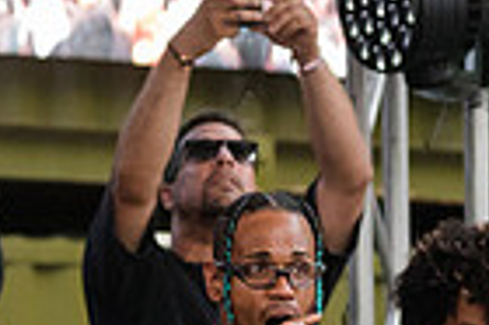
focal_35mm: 825
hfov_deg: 2.5
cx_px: 176
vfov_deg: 1.7
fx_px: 11193
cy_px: 364
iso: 4000
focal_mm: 170
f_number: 4.5
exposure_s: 1/400
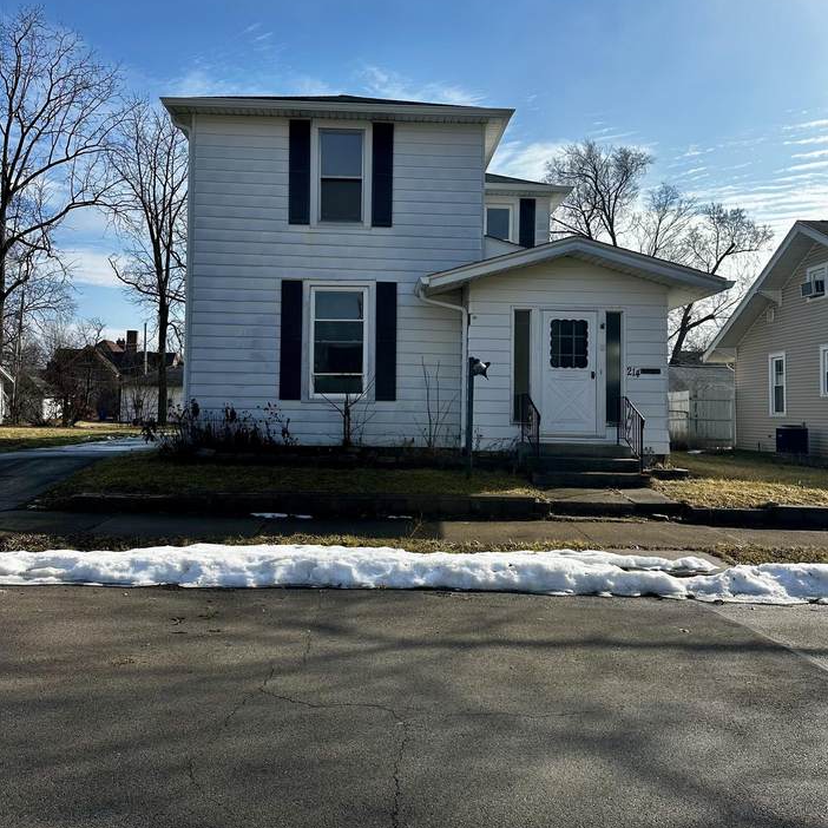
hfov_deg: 55.6
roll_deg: -1.6
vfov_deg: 55.5
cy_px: 362
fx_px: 785
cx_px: 423
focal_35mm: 29
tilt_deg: +3.4
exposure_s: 1/6211
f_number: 1.78
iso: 80
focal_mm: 6.86
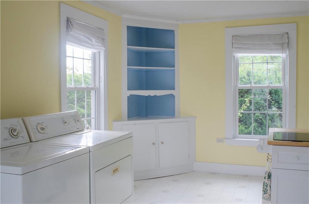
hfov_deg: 53.3
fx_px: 308
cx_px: 154
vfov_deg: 36.7
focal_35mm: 36
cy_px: 102
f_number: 13
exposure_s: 1/2.5
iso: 200
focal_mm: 24
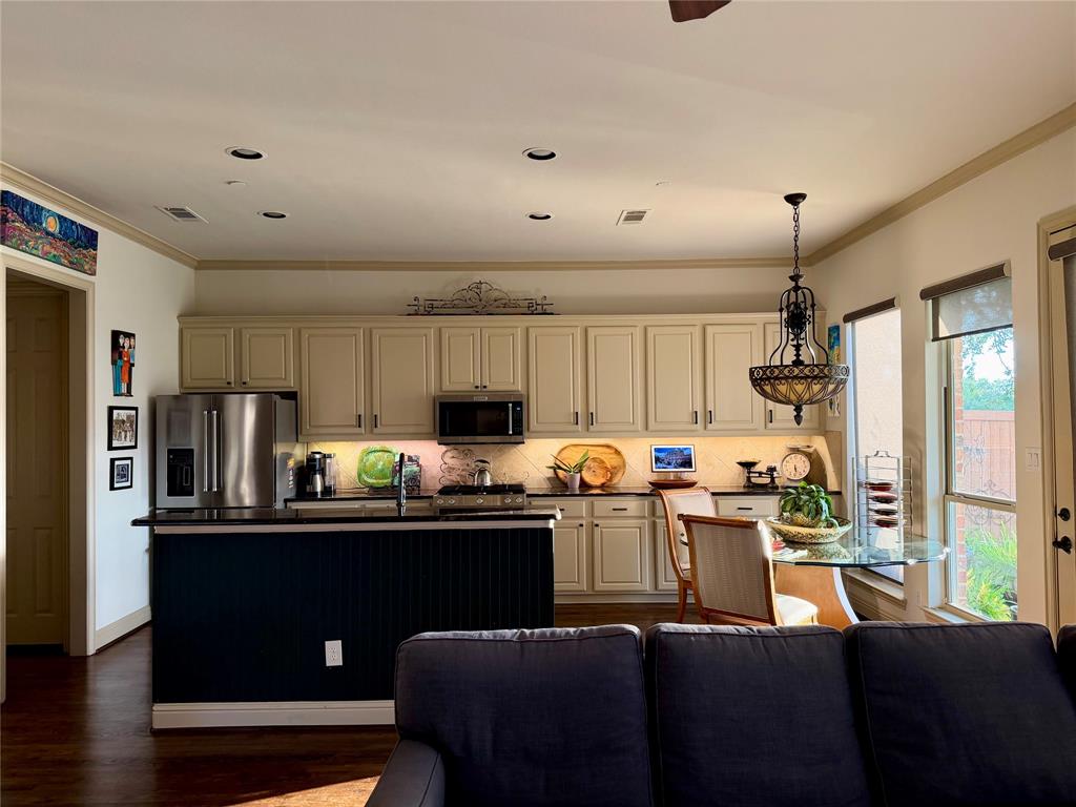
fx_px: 746
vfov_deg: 56.8
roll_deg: +1.1
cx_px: 538
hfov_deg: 71.6
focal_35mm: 24
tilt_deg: +1.6
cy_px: 404
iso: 200
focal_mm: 6.76
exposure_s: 1/82
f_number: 1.78
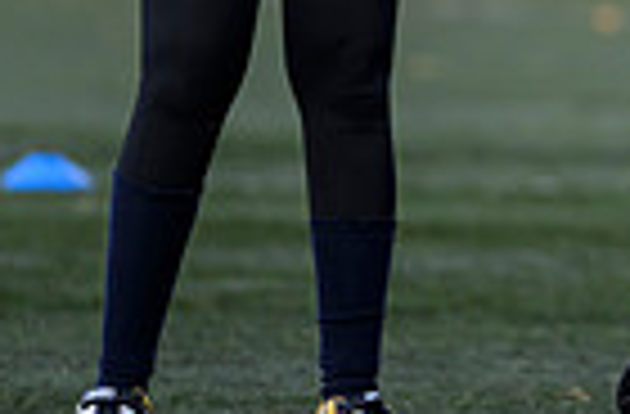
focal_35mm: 1024
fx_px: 17840
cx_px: 1155
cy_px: -142
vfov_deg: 1.3
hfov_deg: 2.0
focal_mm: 200
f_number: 3.2
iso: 500
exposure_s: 1/2000
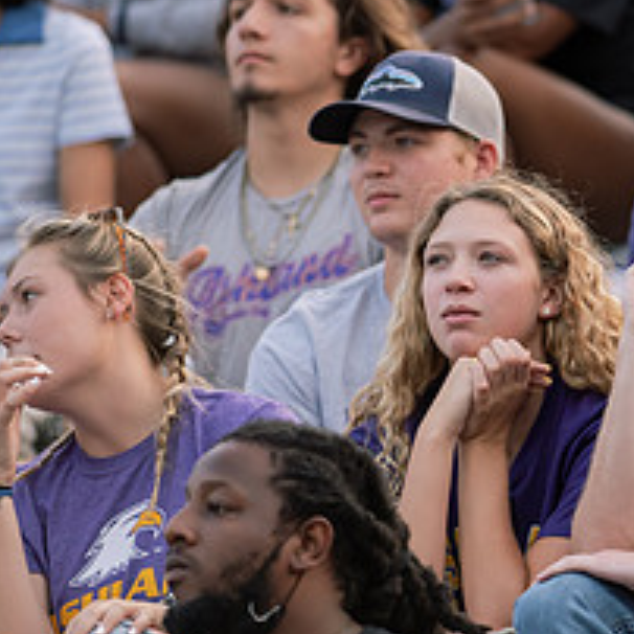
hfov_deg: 2.4
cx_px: 672
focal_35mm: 731
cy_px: 356
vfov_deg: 2.4
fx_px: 15147
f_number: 3.5
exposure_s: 1/800
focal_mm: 300
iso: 800
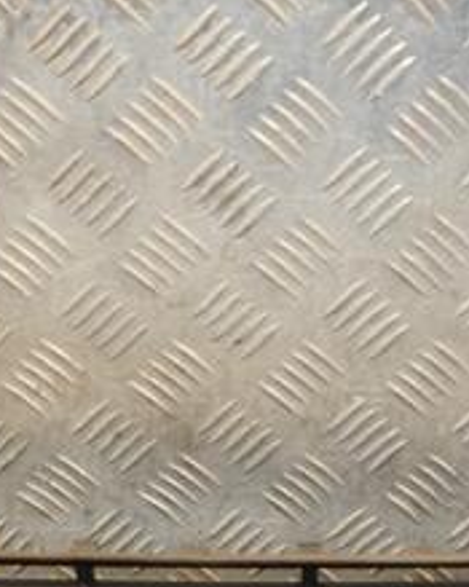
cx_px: 338
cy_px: 528
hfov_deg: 15.9
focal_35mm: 96
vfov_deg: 19.5
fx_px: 1672
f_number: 5
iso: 800
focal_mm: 25
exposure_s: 1/125
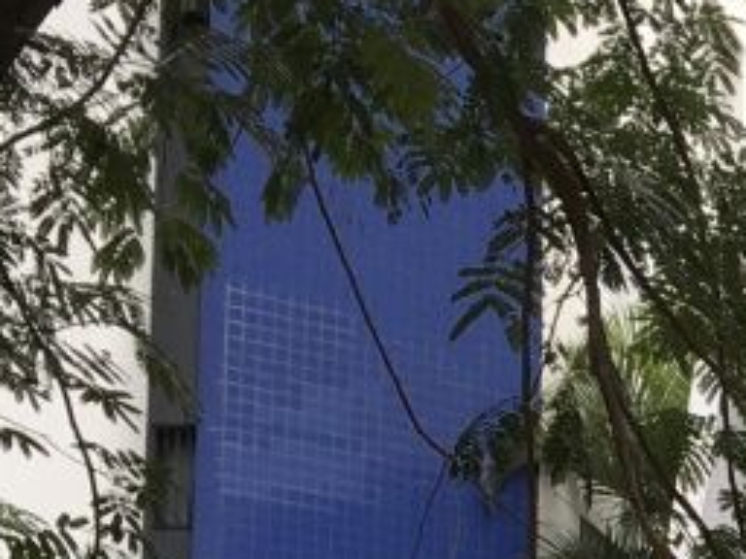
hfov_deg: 12.0
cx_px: 1530
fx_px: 3125
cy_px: 970
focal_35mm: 145
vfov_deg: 9.8
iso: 25
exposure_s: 1/227
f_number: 2.2
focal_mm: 4.15
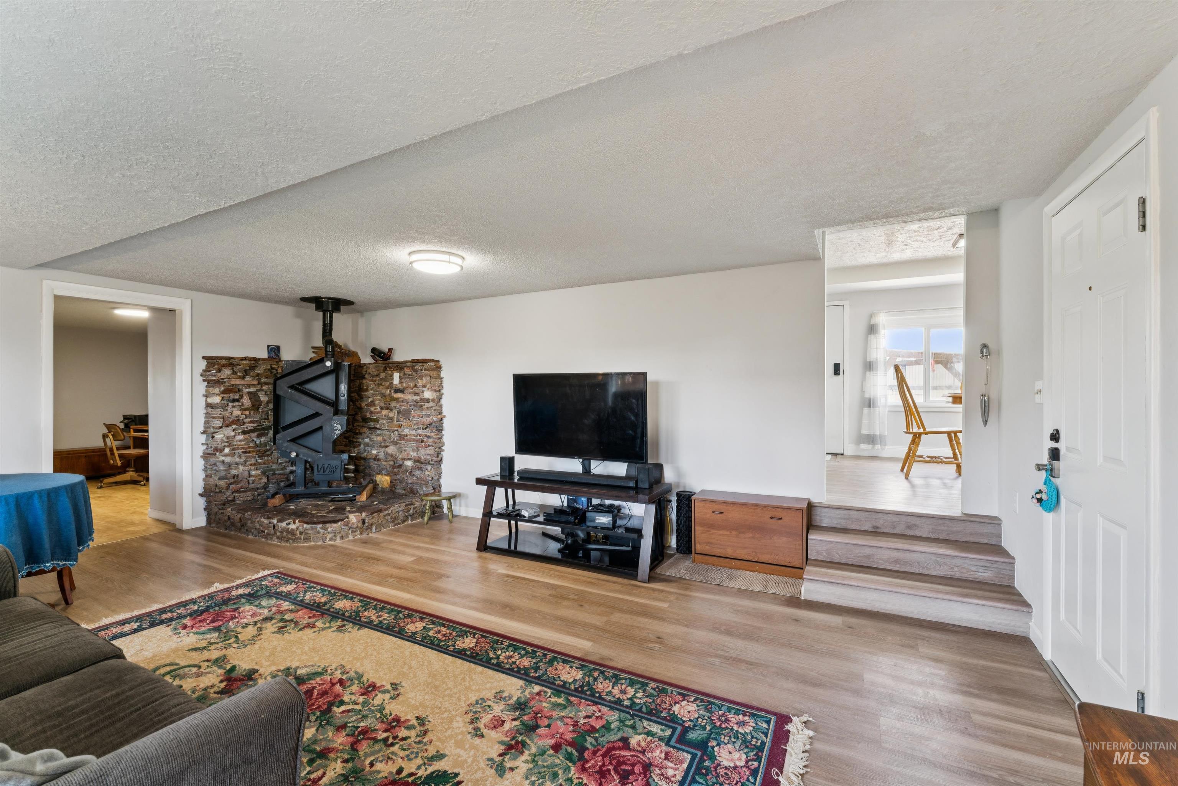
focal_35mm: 16
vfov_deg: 75.5
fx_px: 507
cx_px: 589
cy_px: 393
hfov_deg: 98.5
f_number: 13
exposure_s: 1/4
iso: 400
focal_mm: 15.5
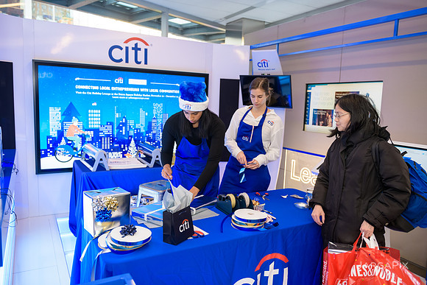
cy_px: 142
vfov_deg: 46.4
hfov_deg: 65.5
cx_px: 214
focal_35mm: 28
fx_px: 332
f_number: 3.2
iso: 800
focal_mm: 28
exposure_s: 1/125
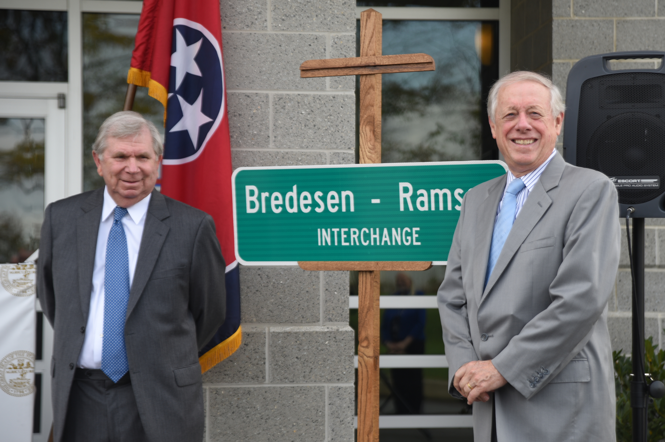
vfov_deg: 16.0
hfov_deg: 23.9
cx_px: 332
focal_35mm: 85
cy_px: 221
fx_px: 1569
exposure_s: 1/320
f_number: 4
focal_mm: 85
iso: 160
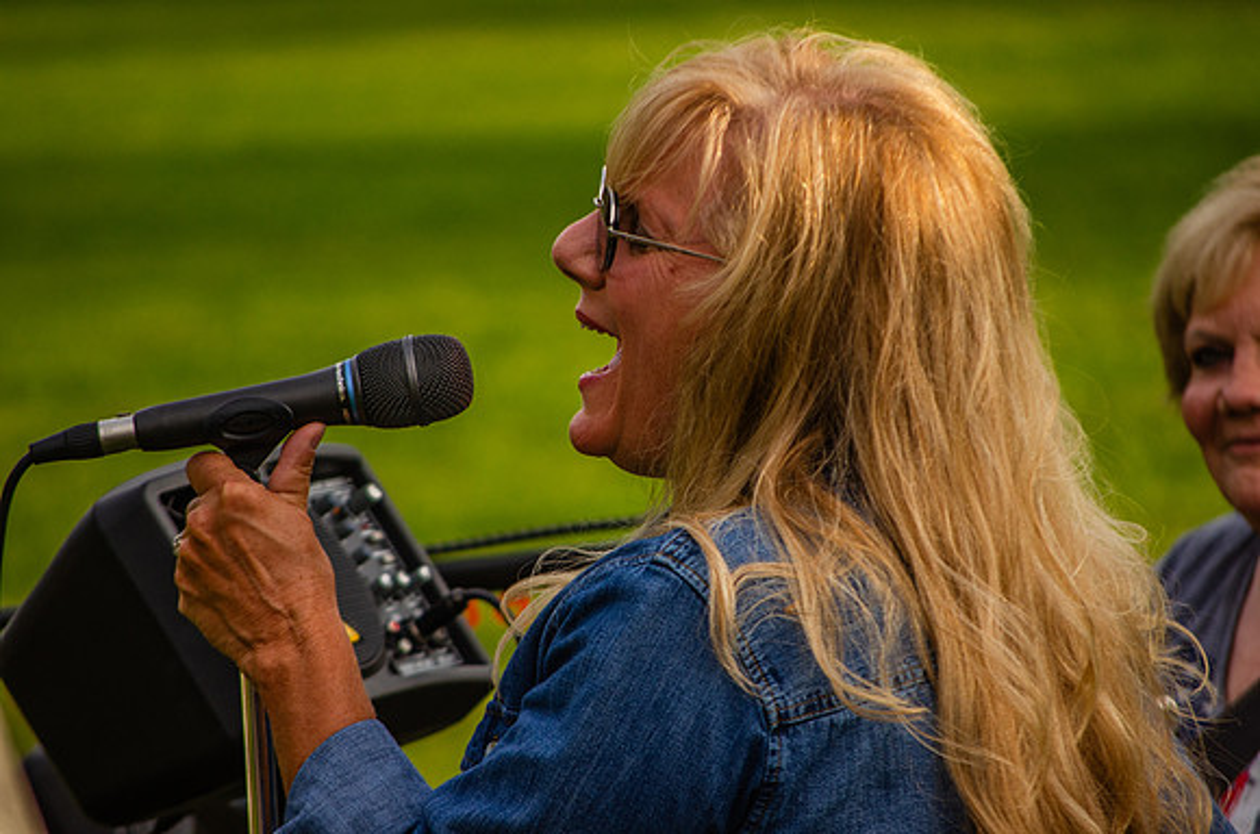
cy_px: 417
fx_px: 9429
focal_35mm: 270
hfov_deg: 7.6
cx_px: 630
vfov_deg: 5.1
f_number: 5.6
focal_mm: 180
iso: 320
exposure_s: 1/500
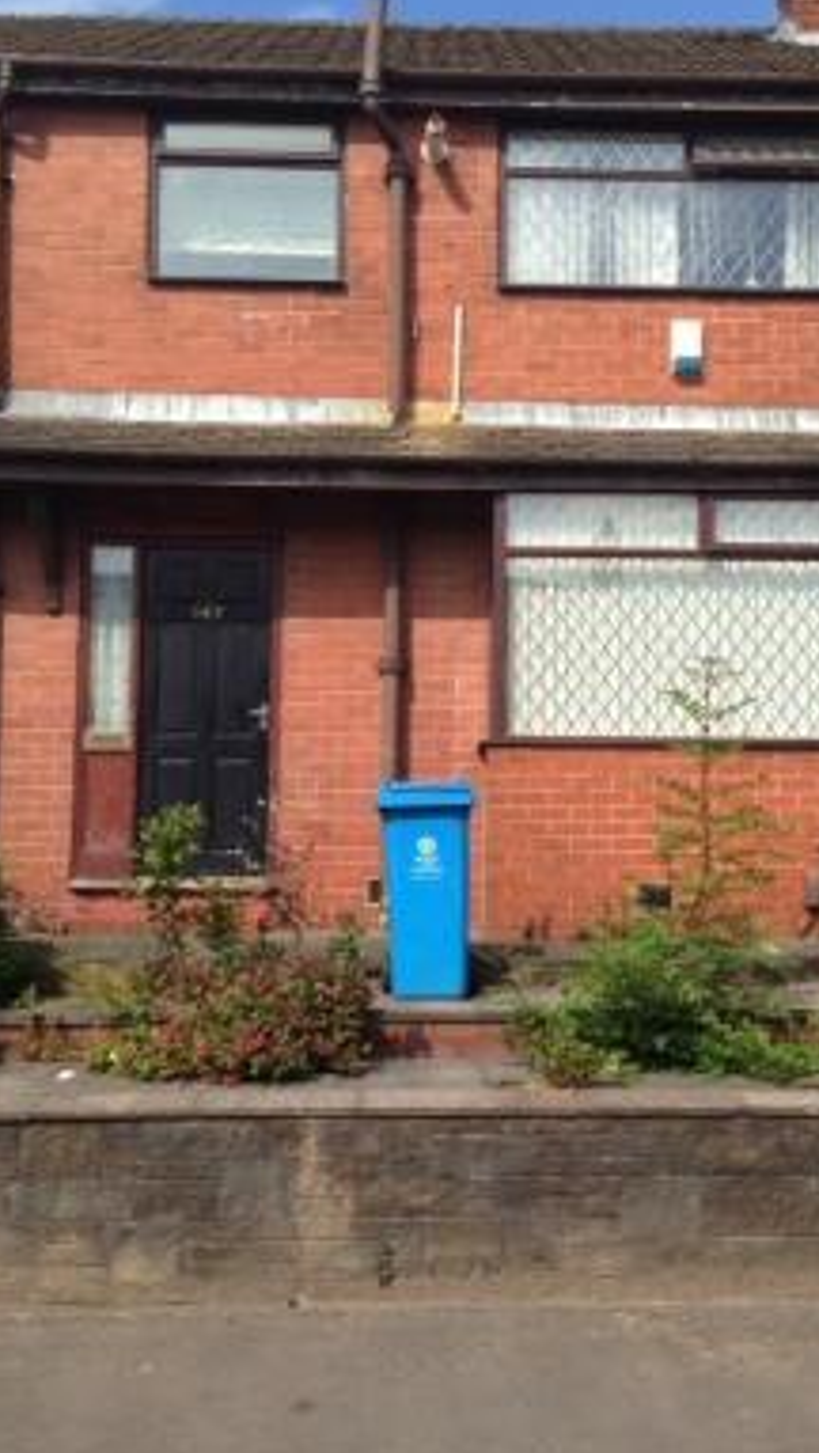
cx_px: 455
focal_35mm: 41
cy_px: 719
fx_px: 1580
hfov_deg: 29.0
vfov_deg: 49.4
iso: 50
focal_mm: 4.12
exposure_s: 1/1550
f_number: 2.4
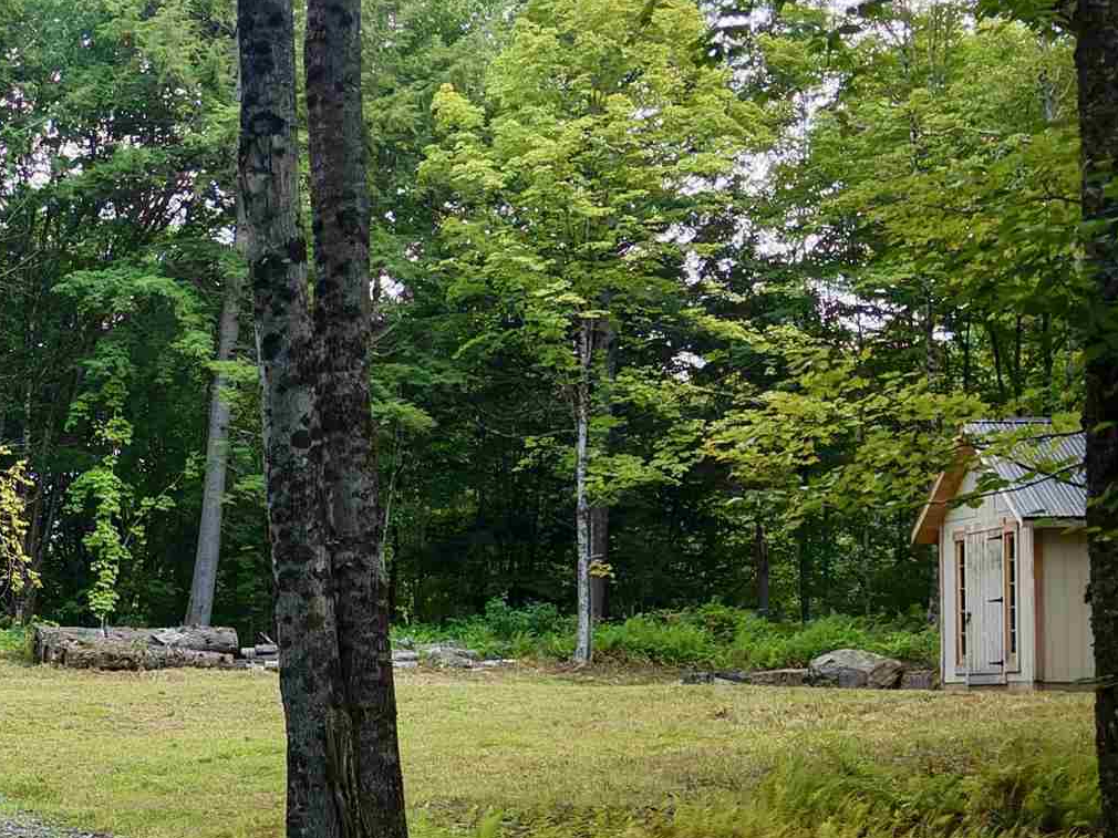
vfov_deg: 20.0
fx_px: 2357
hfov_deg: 24.7
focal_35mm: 73
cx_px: -135
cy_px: 614
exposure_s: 1/15
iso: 210
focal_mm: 8.67
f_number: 1.8
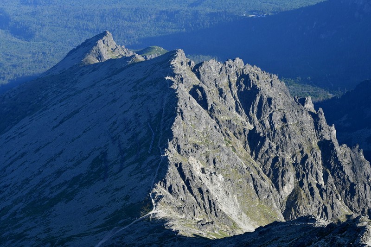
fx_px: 721
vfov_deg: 19.4
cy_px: 124
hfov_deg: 28.8
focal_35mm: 70
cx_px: 186
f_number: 10
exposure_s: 1/250
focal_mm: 70
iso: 200
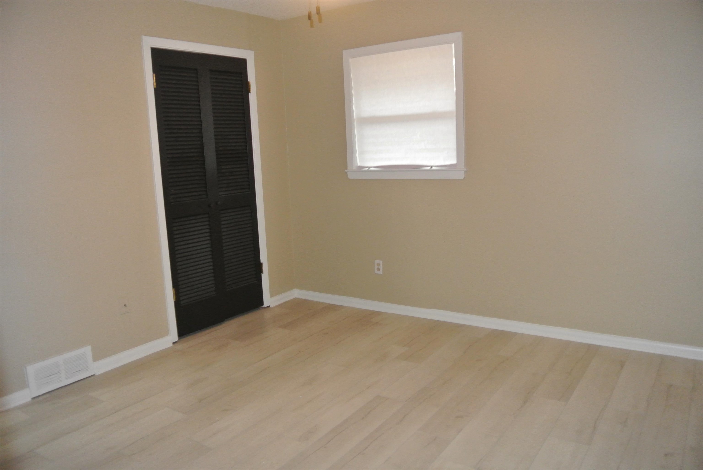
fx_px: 528
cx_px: 352
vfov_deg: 48.0
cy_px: 235
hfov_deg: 67.3
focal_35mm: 27
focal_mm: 10
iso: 800
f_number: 3.5
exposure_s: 1/60
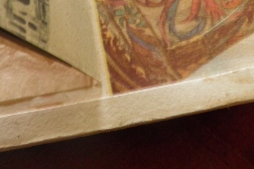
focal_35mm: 74
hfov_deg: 27.3
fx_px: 522
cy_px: -4
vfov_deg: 17.9
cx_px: 121
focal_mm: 4.9
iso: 250
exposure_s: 1/8
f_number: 2.8
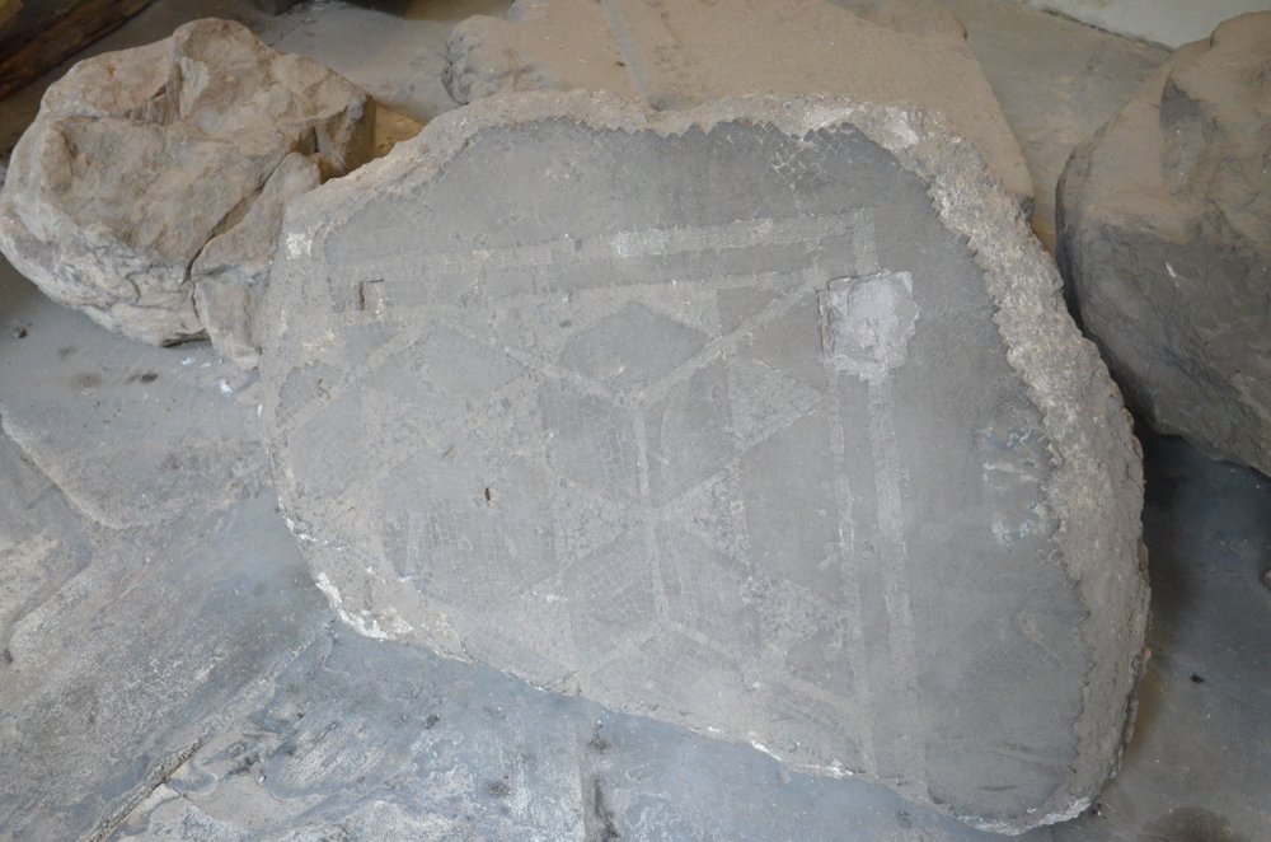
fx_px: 1480
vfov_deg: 31.7
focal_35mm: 42
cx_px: 636
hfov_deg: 46.5
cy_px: 421
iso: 2800
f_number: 4.5
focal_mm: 28
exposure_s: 1/30
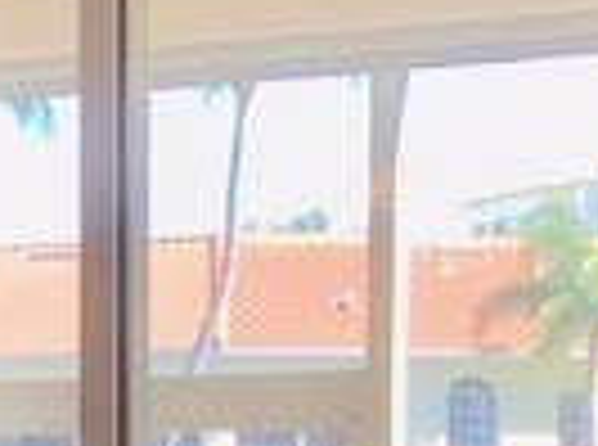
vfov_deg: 6.3
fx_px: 3859
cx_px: -58
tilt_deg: -8.0
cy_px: 1126
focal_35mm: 224
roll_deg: -0.9
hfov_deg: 8.8
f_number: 2.2
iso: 50
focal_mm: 4.15
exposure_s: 1/120
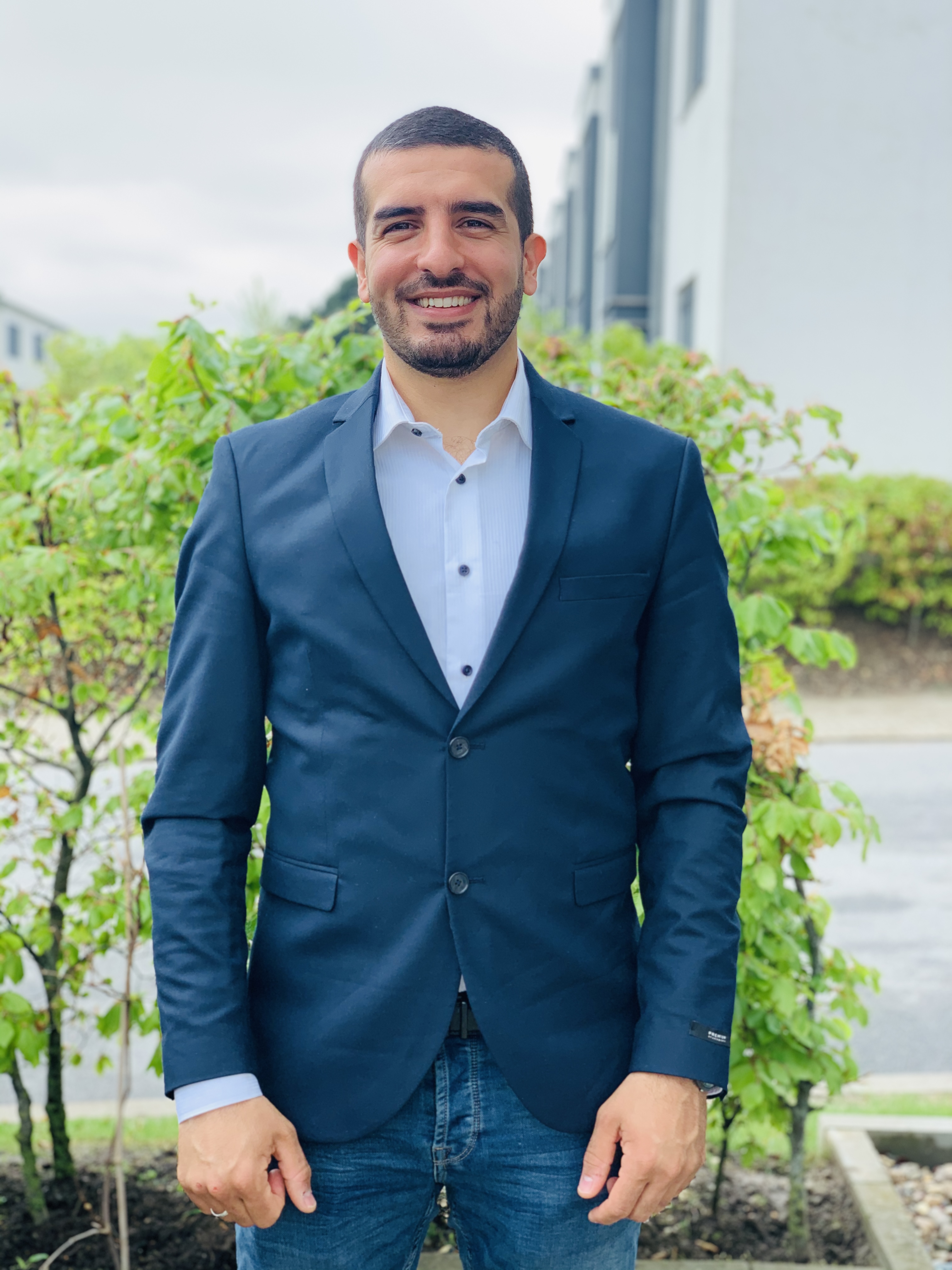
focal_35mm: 52
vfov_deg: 36.8
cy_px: 635
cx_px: 476
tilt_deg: -5.4
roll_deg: -2.0
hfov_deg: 28.0
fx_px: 1907
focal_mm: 6
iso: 16
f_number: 2.4
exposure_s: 1/232
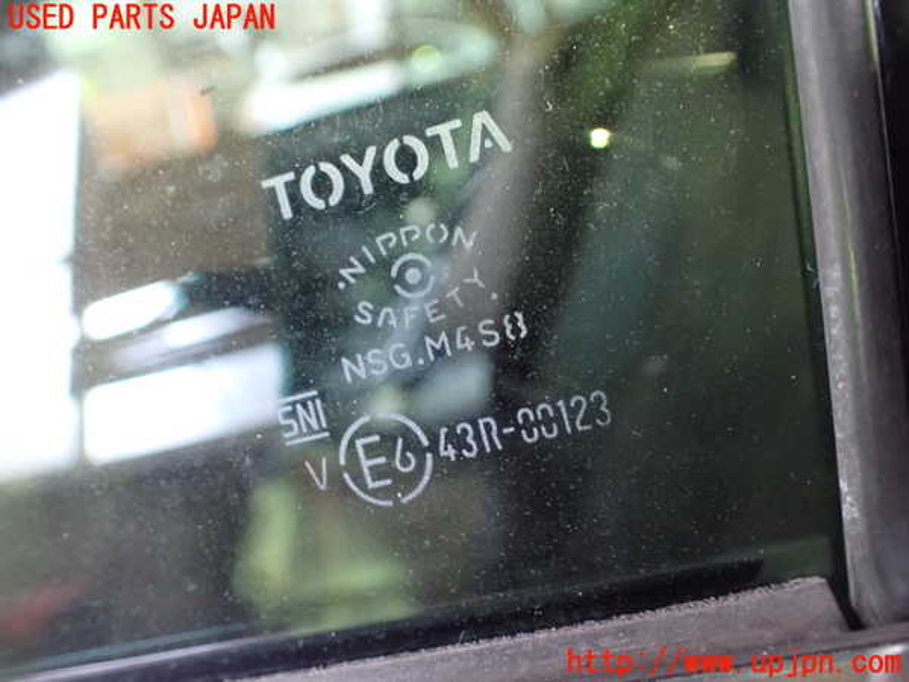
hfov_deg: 60.0
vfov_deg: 46.8
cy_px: 341
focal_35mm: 30
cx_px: 454
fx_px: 788
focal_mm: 5.4
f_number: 2.3
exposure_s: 1/30
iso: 1250
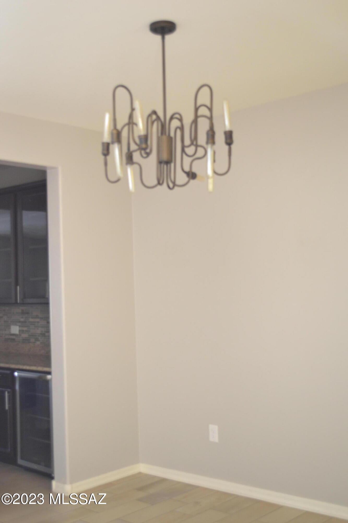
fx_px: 631
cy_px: 262
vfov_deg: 45.0
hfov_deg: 30.8
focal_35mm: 44
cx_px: 174
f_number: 4.5
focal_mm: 29
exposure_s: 1/15
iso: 720
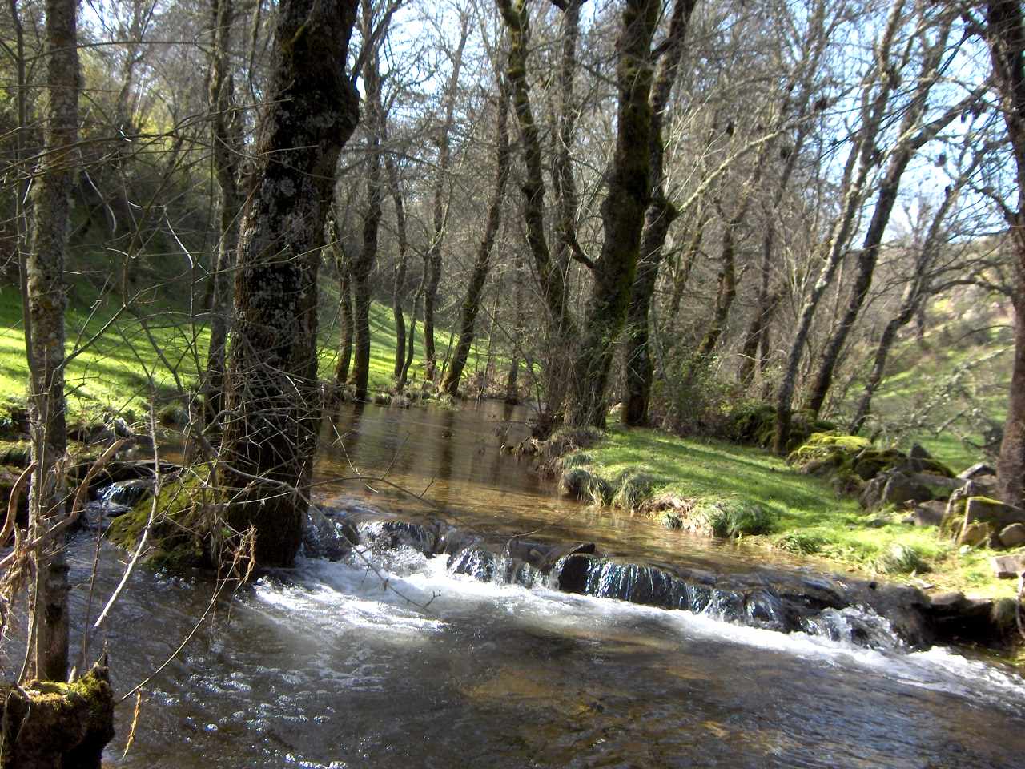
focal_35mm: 39
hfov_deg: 47.9
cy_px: 384
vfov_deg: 36.8
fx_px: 1155
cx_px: 512
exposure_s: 1/366
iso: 100
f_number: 2.8
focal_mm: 8
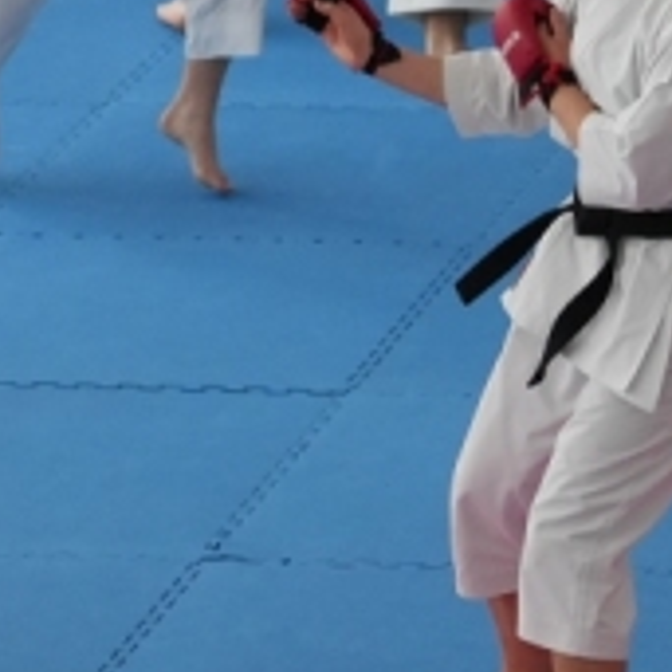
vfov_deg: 4.2
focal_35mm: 417
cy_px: 57
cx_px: 605
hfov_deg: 4.2
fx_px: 9159
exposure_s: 1/400
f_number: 4
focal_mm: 105
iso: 3200
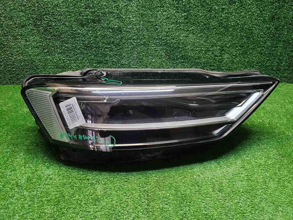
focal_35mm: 26
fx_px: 220
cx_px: 146
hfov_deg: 67.3
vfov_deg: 53.1
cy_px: 110
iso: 138
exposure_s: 1/50
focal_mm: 5.4
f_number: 1.8
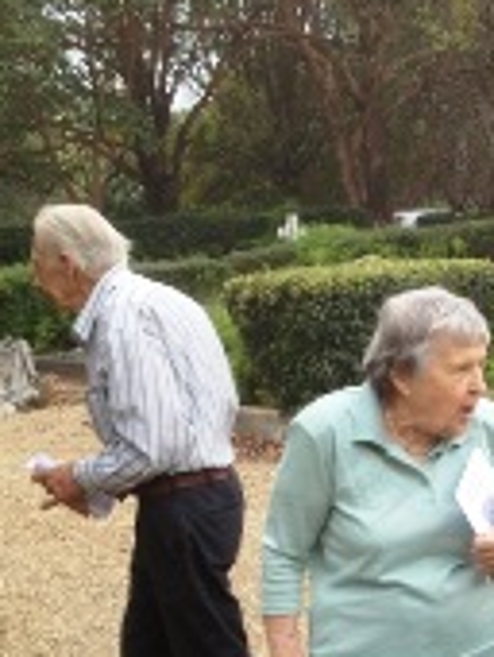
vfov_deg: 20.8
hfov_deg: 15.6
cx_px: 571
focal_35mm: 92
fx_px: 1746
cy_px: 607
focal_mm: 4.28
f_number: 2.4
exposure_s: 1/273
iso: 50
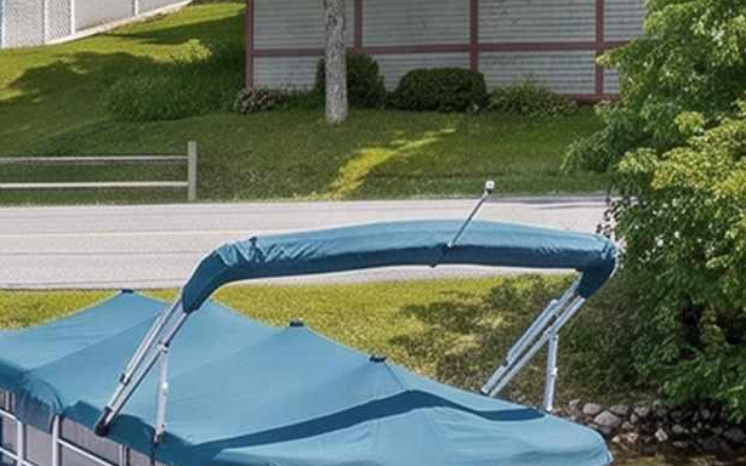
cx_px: 114
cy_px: 53
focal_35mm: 112
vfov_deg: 11.6
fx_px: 2276
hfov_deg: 18.4
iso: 100
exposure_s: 1/180
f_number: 2.8
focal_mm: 8.38
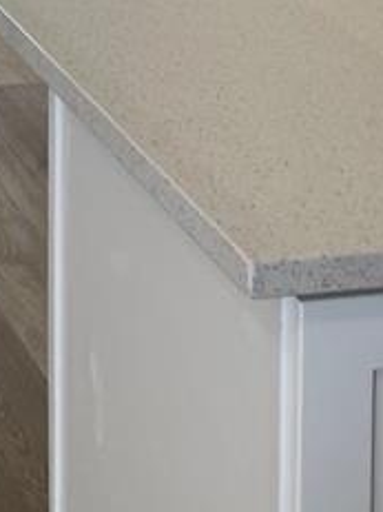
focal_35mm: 135
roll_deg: +0.4
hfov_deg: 10.6
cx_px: -204
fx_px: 1993
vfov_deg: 13.6
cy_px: -304
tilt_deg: -8.4
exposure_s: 1/155
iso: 32
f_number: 1.6
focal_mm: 5.1
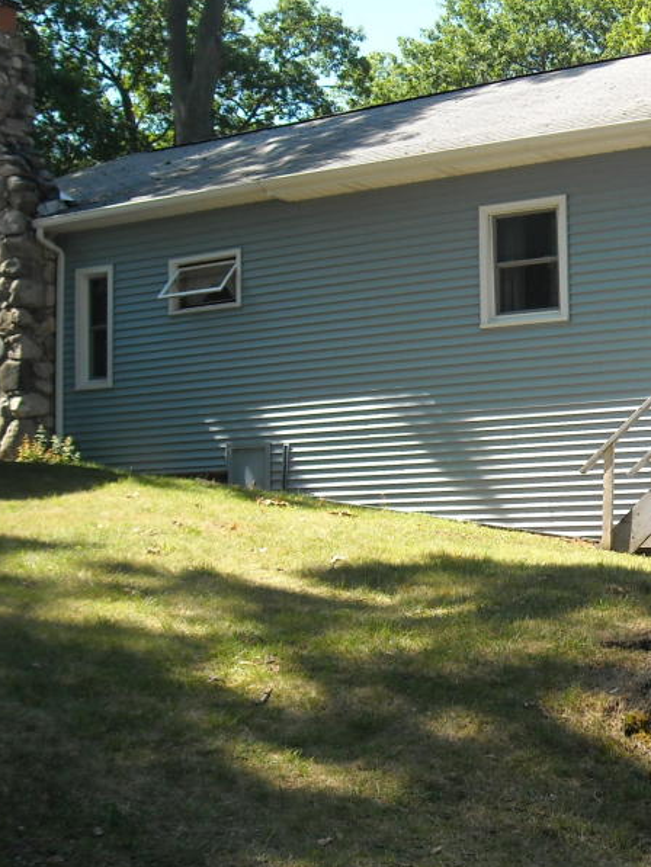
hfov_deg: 23.7
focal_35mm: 60
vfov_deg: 32.2
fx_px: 1504
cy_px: 408
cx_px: 604
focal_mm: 5.7
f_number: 2.8
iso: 64
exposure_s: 1/323
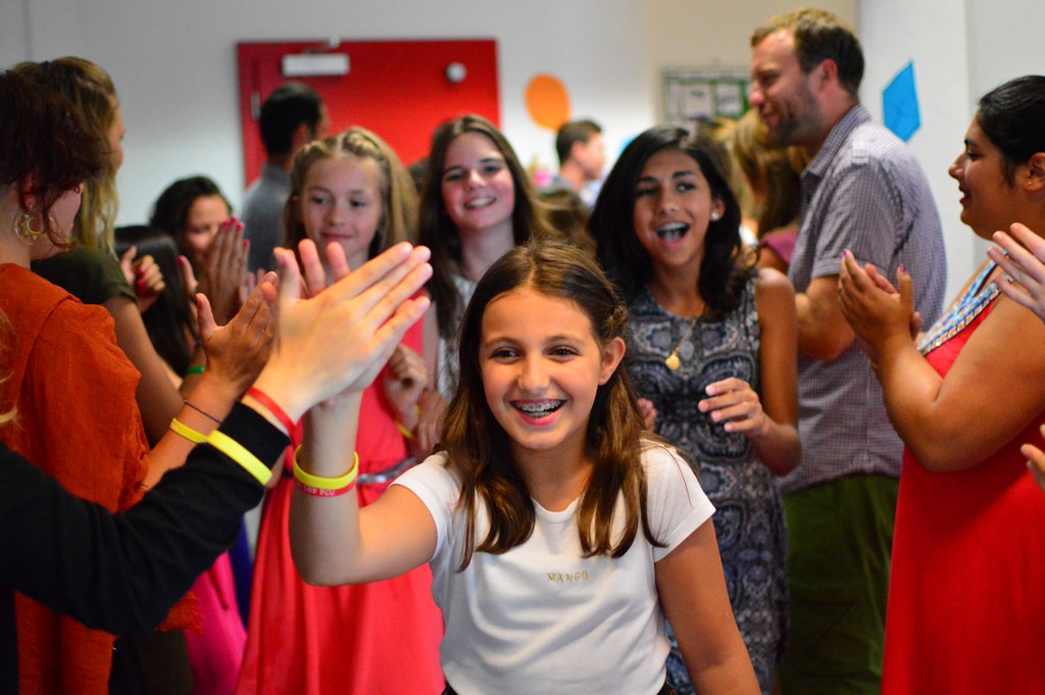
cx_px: 522
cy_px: 348
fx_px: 1523
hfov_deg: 37.9
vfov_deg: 25.7
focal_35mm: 52
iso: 3200
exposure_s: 1/320
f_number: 1.8
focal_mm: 35
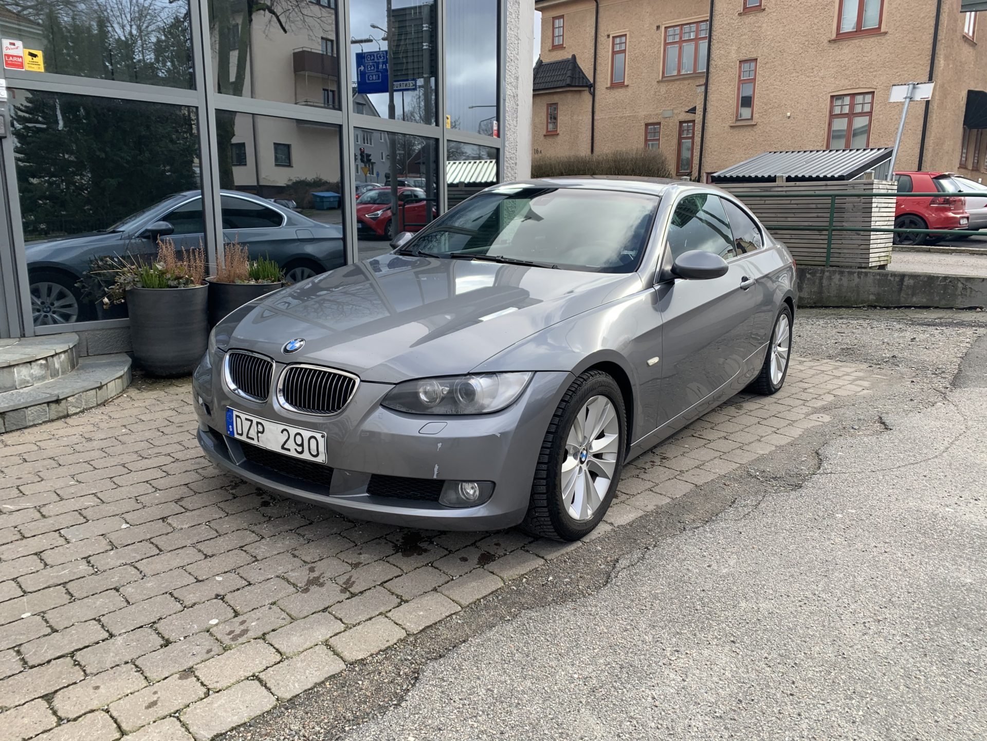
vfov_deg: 53.1
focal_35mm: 26
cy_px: 370
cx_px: 494
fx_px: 741
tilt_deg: -9.5
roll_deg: -1.6
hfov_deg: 67.3
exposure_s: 1/474
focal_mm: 4.25
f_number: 1.8
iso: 25
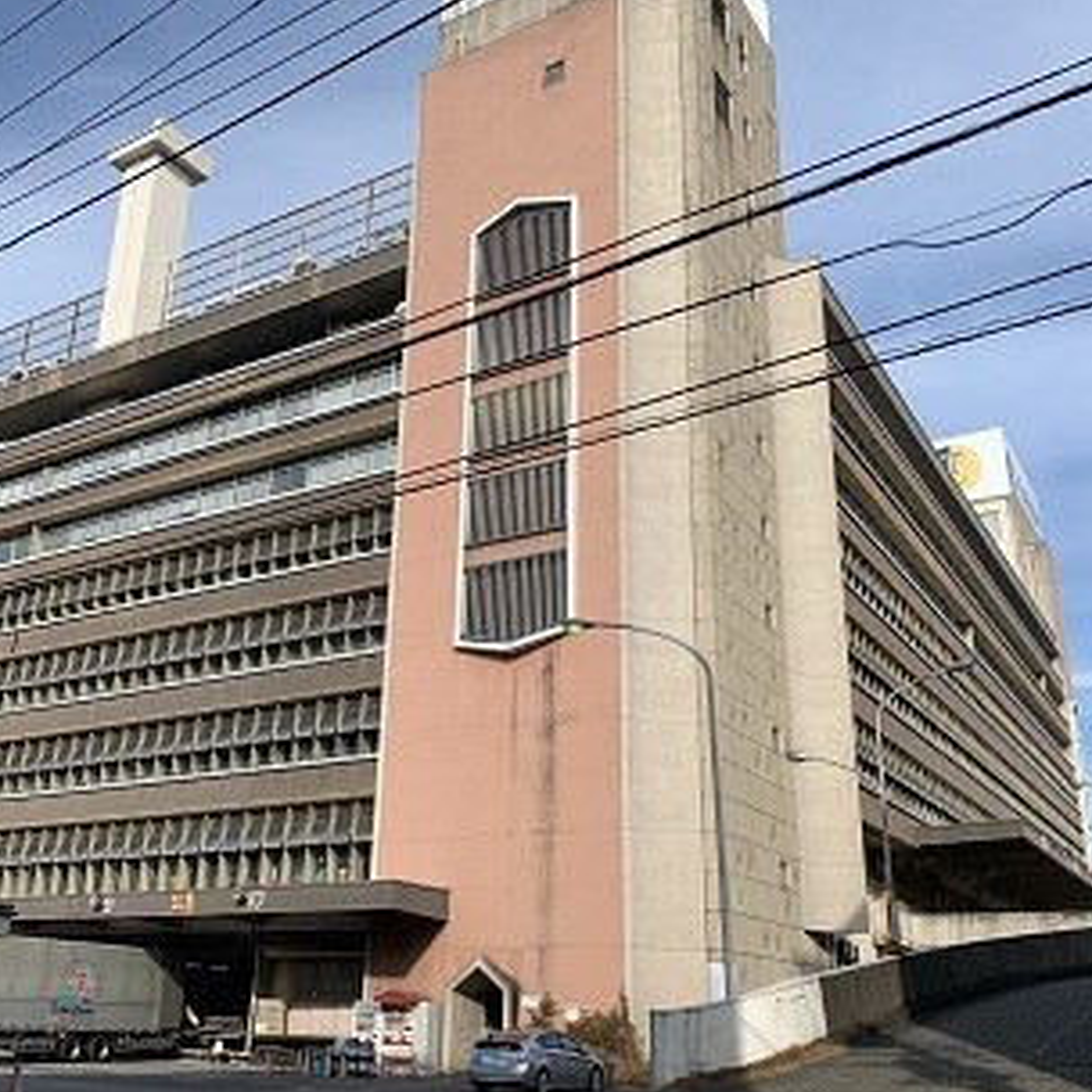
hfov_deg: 48.4
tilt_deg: +18.9
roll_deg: -1.6
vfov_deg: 48.4
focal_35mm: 34
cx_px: 492
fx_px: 1213
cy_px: 591
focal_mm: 4.25
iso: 25
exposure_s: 1/2364
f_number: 1.8
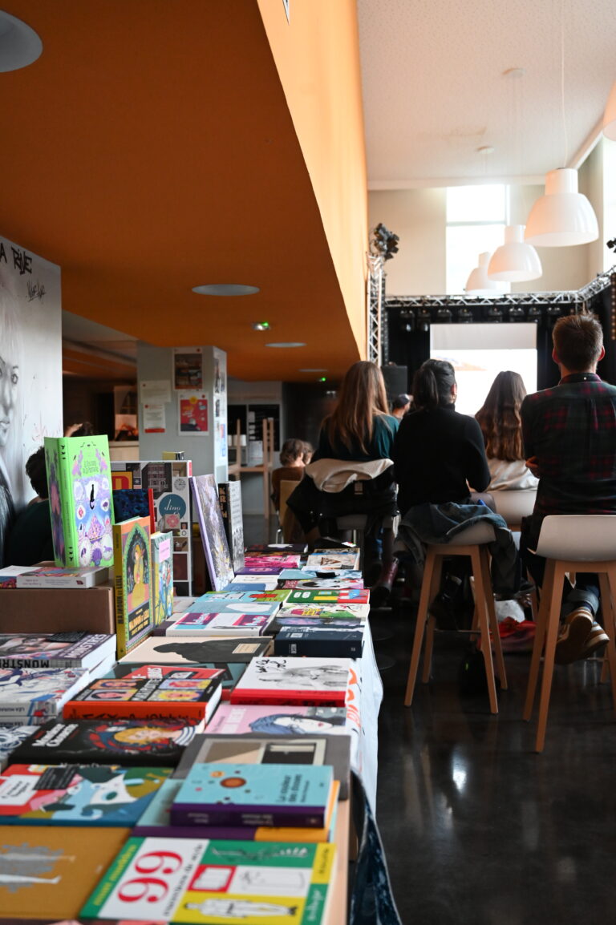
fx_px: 886
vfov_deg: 55.1
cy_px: 462
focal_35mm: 34
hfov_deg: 38.3
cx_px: 308
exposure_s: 1/60
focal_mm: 34.5
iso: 4500
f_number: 4
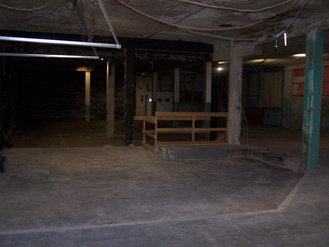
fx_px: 361
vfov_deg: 37.7
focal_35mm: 38
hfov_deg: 49.0
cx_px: 164
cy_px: 124
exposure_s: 1/60
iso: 140
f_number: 2.8
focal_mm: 6.3
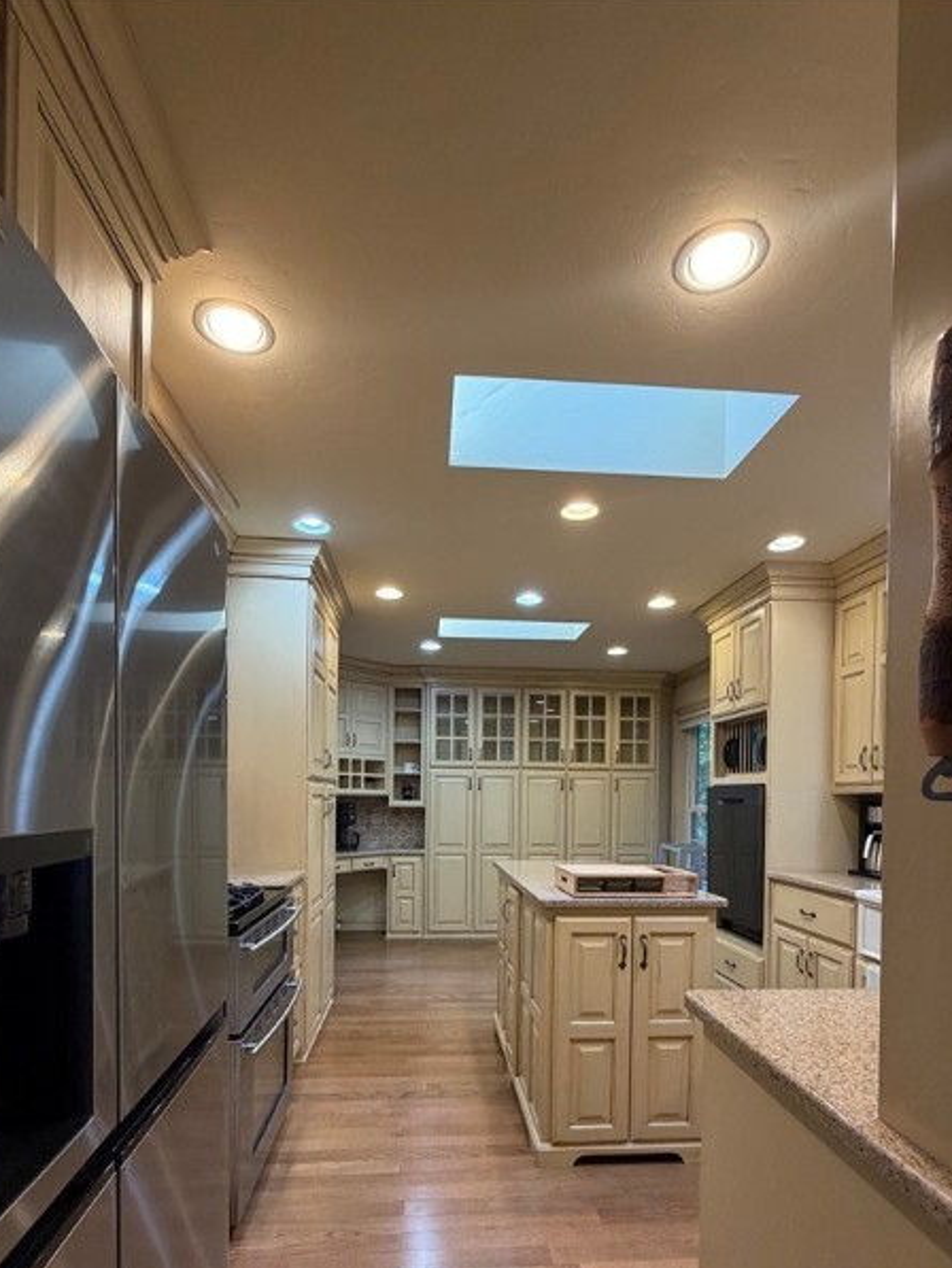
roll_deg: -1.2
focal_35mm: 18
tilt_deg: -0.3
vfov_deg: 85.7
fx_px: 660
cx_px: 478
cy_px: 807
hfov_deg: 71.6
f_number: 2.2
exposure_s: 1/60
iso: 250
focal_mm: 2.22
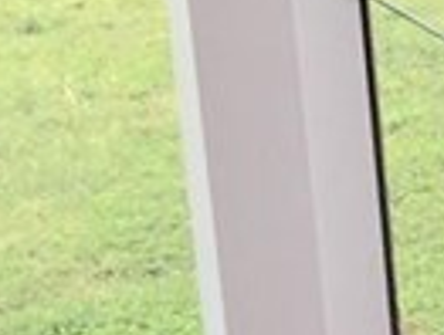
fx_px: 2907
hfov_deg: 7.5
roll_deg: -1.8
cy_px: 193
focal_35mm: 226
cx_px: 1393
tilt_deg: -18.4
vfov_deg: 6.6
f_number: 2.2
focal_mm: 4.15
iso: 32
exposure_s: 1/69
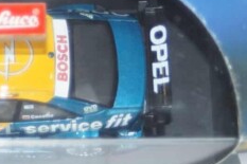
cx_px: -2
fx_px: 1591
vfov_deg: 5.9
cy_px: 43
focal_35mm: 232
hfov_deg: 8.8
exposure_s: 1/100
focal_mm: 60
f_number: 5.6
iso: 640
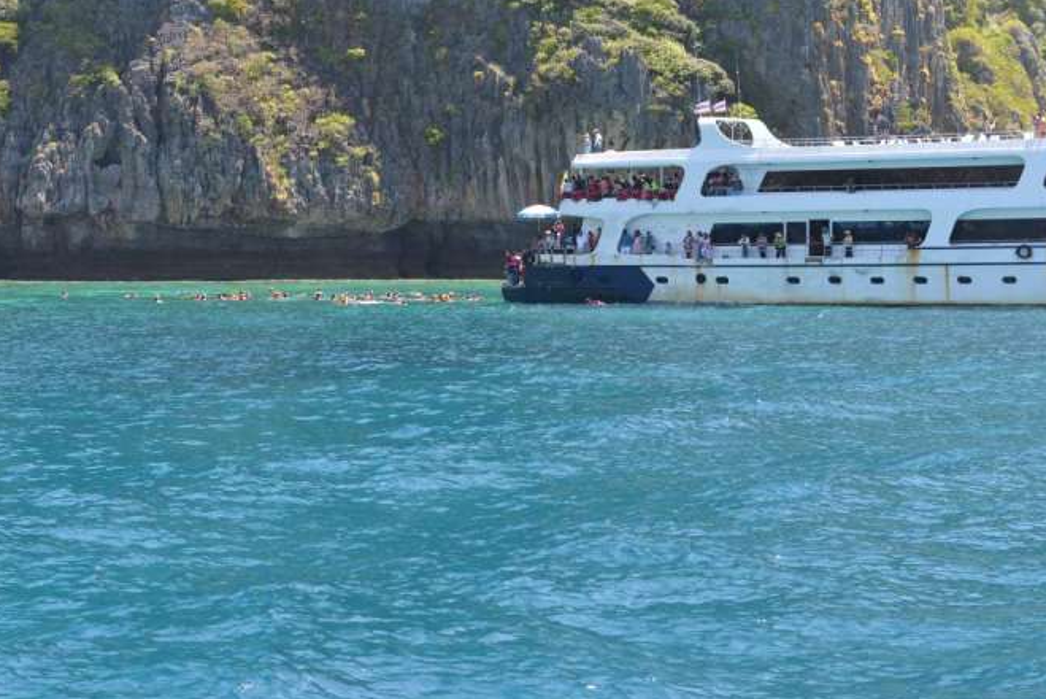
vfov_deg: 16.1
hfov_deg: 23.9
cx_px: 551
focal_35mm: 85
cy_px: 292
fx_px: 2471
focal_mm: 70
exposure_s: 1/320
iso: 1400
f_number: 9
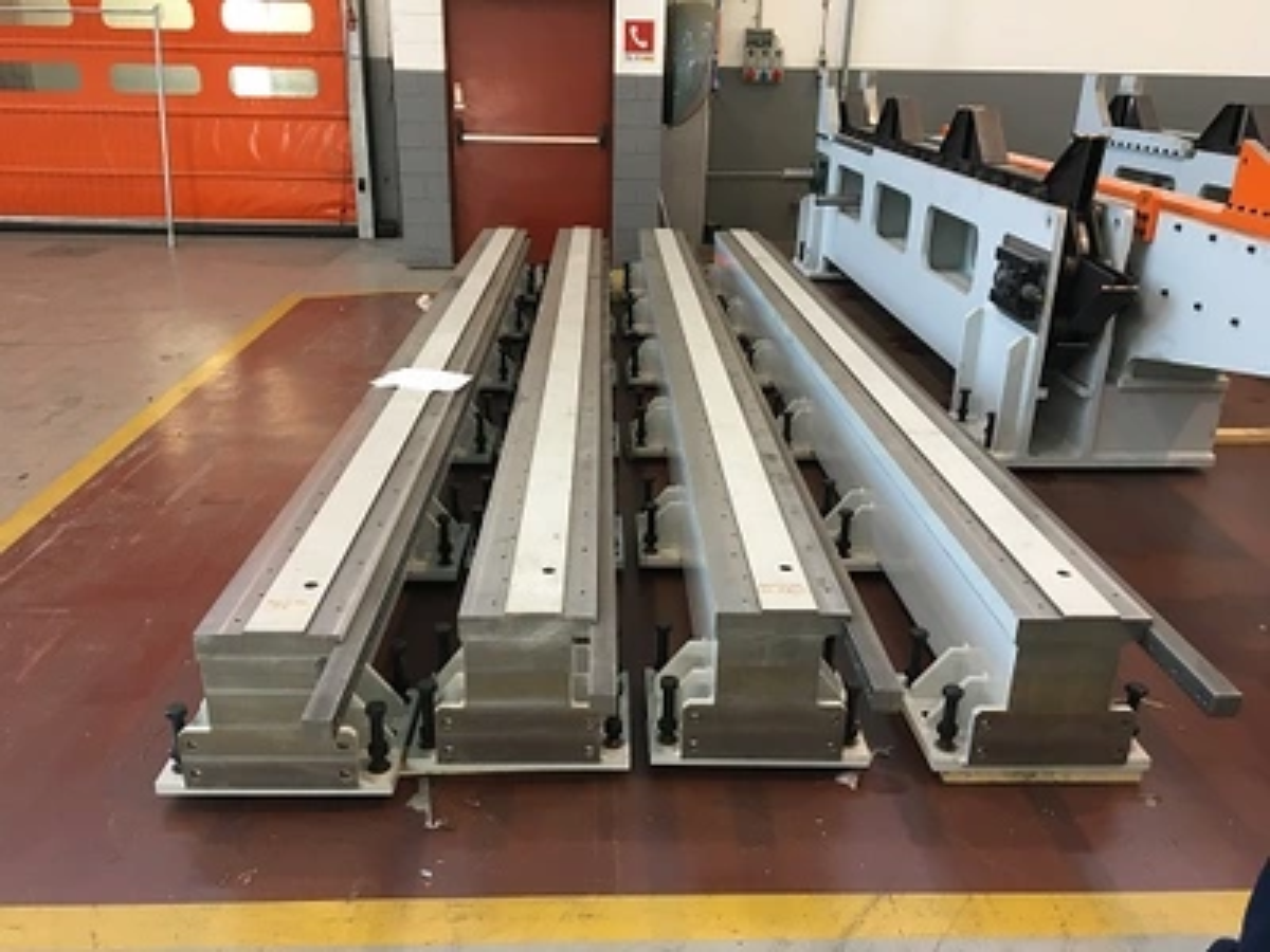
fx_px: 1064
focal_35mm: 29
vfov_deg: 48.2
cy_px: 476
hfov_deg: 61.7
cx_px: 635
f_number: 2.2
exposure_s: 1/33
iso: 80
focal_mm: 4.15
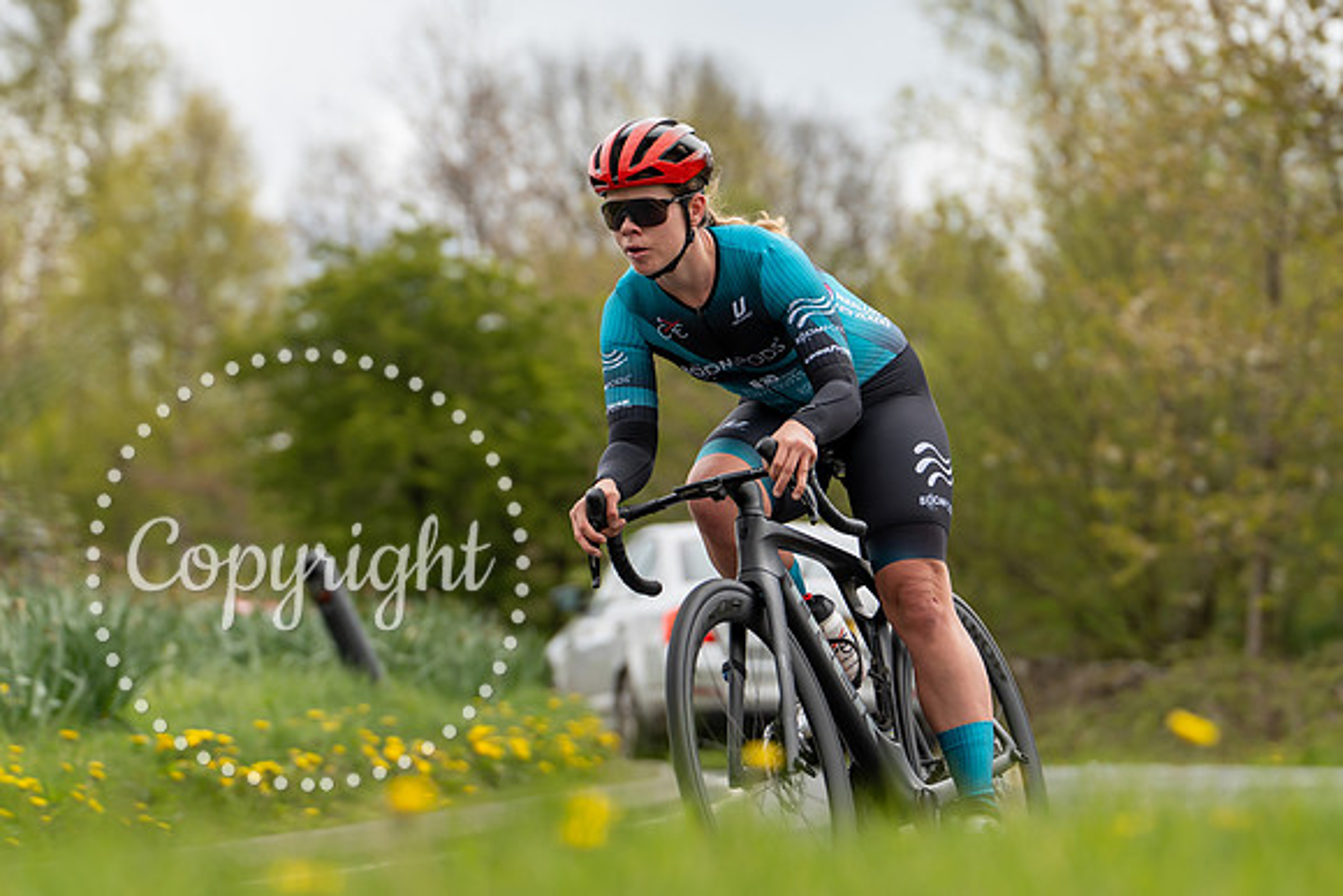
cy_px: 277
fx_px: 6758
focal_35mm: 181
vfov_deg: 7.6
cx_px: 737
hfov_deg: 11.3
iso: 200
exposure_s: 1/640
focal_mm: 131
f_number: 3.5
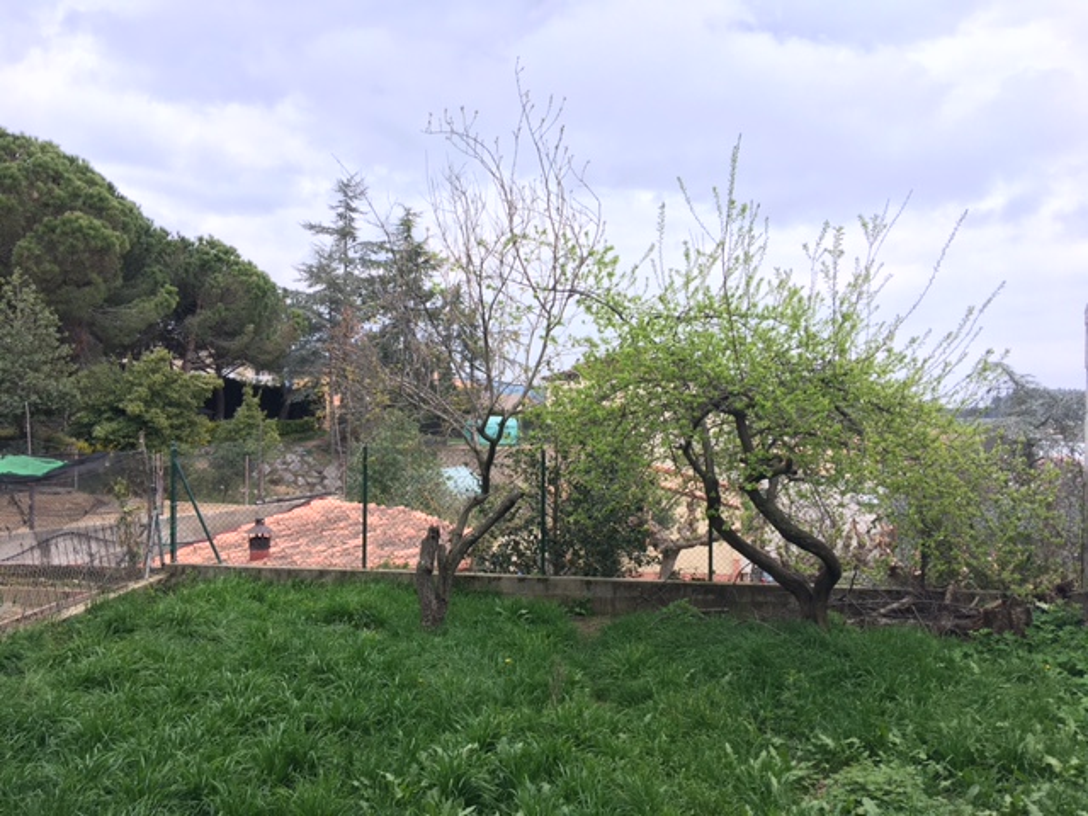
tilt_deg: -0.1
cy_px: 408
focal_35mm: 29
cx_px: 544
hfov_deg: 61.7
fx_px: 911
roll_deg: +0.1
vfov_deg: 48.2
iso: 25
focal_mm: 4.15
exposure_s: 1/287
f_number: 2.2
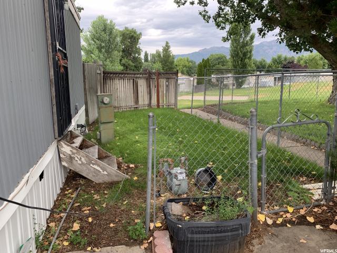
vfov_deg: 53.1
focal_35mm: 26
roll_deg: -1.3
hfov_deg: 67.3
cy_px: 126
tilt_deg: -9.9
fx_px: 253
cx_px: 168
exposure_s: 1/307
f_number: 1.8
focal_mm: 4.25
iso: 25
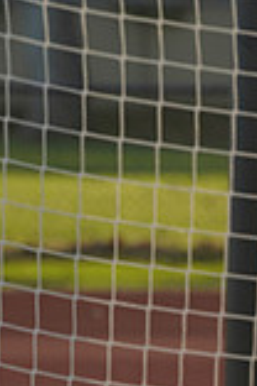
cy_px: 495
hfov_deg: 1.6
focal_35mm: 875
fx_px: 9369
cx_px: 429
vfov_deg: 2.4
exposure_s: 1/200
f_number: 8
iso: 100
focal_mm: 235
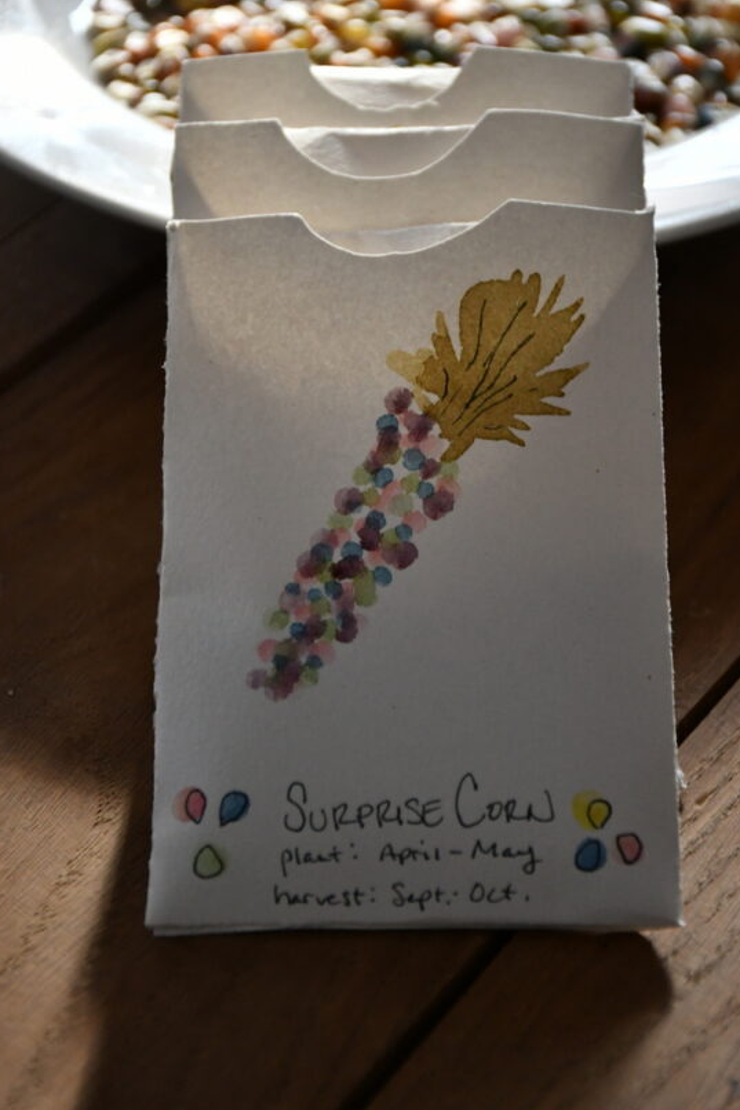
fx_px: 2866
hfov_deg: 14.7
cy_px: 473
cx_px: 408
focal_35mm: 93
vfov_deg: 21.9
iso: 1250
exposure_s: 1/60
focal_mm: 52
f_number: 4.8
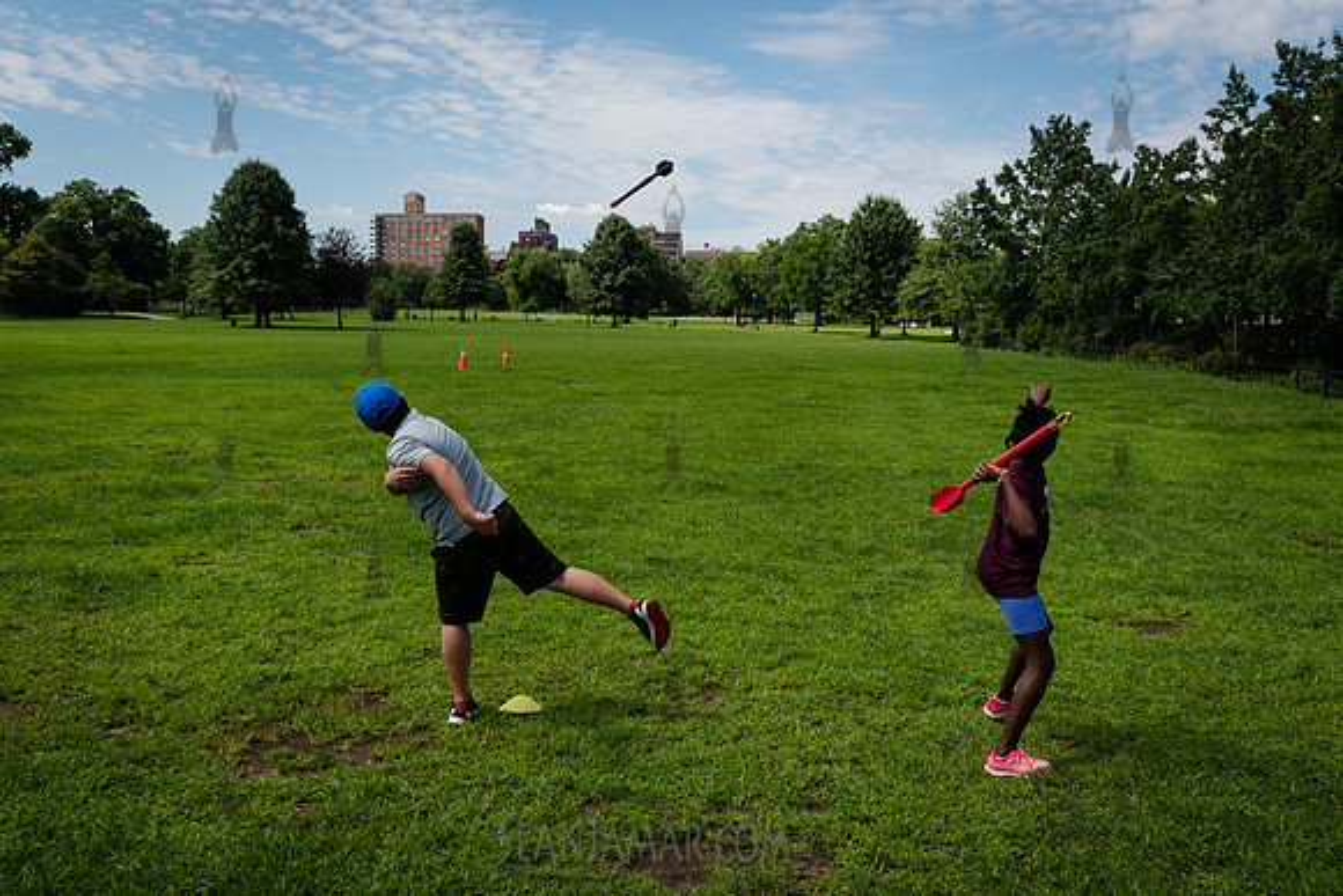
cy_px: 396
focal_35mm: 30
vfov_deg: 43.0
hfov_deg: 61.1
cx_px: 738
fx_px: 1135
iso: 200
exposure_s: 1/2000
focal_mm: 24
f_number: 3.5
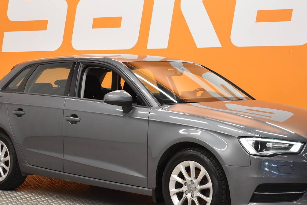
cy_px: 83
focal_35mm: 75
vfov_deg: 18.2
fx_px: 638
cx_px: 177
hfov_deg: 27.0
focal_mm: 31
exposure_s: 1/50
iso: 900
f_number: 4.2
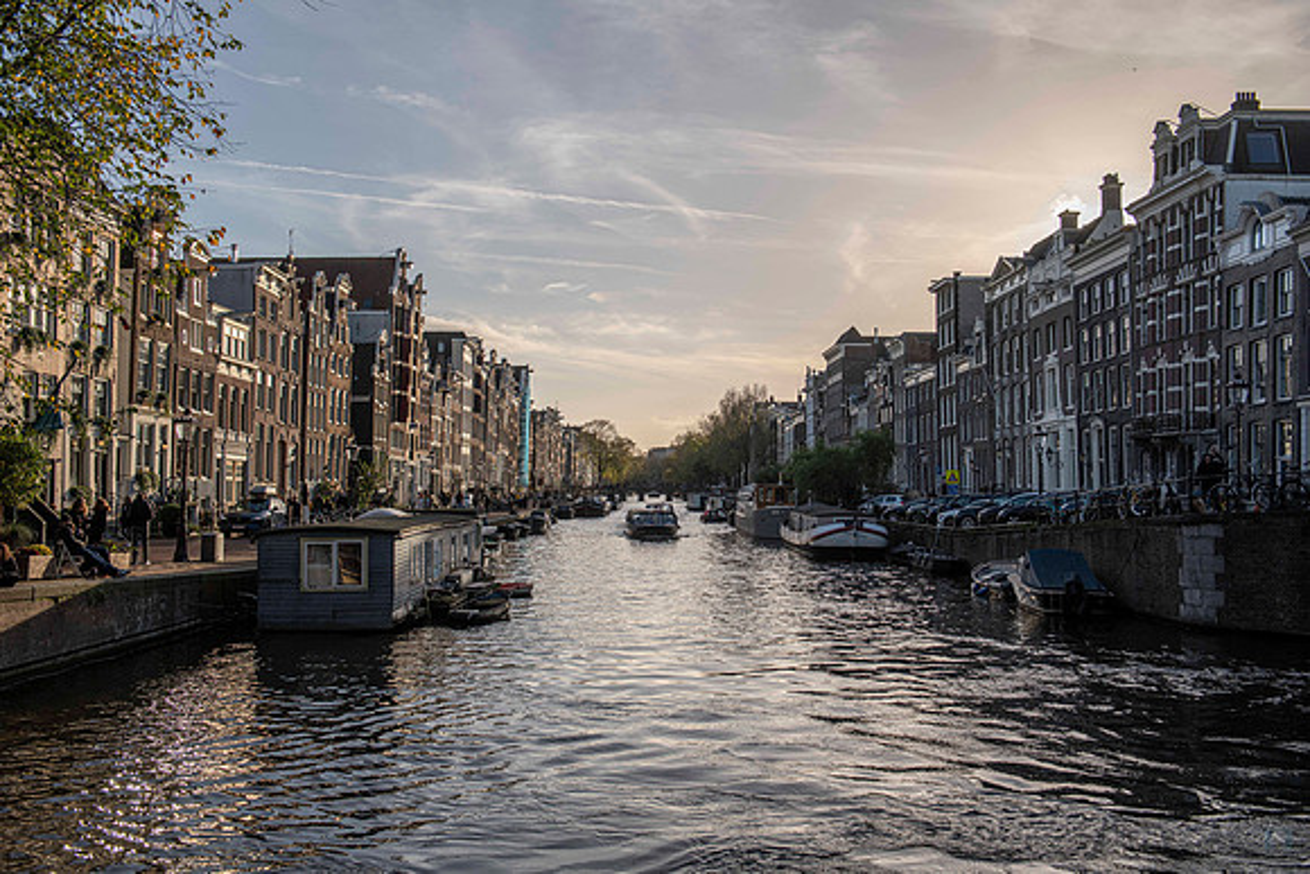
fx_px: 1274
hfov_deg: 54.4
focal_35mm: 35
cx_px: 655
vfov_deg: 37.9
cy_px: 437
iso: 64
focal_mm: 35
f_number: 5.6
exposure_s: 1/1250
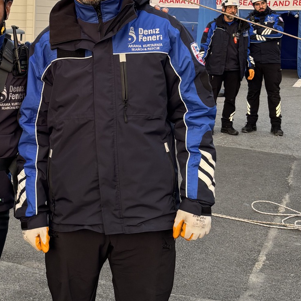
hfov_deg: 24.6
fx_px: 669
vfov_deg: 25.0
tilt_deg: -4.2
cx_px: 31
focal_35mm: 68
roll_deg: -1.8
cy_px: 71
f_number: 1.6
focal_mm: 5.96
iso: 64
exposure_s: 1/121
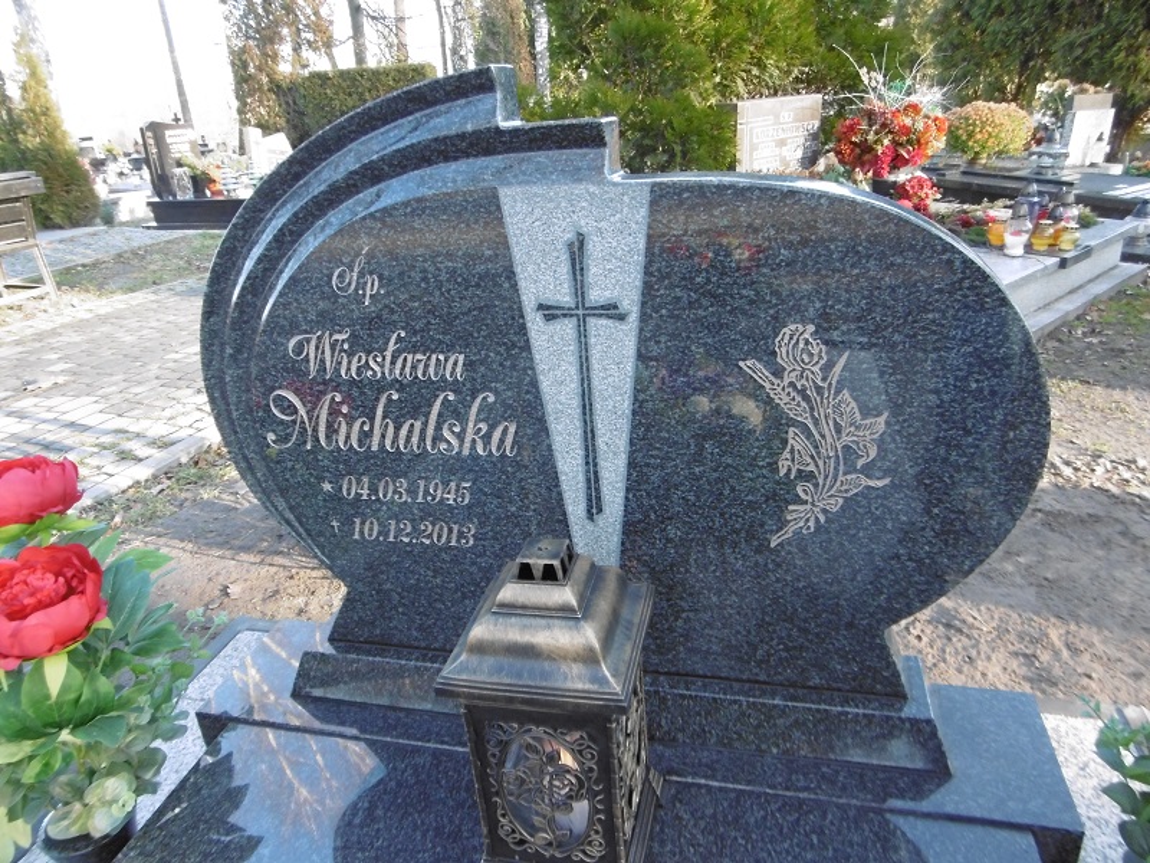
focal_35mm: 24
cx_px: 575
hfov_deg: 71.6
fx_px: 797
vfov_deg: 56.8
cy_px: 432
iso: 250
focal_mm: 4.3
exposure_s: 1/100
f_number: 3.1
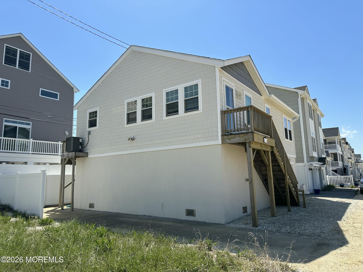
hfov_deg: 71.6
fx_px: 252
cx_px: 182
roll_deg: +0.6
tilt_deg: +9.0
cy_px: 136
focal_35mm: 24
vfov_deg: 56.8
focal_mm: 6.86
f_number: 1.78
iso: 80
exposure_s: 1/5848
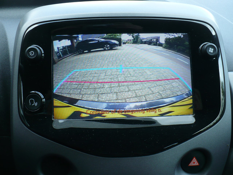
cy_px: 88
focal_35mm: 41
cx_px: 116
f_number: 2.8
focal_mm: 6.1
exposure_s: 1/100
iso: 100
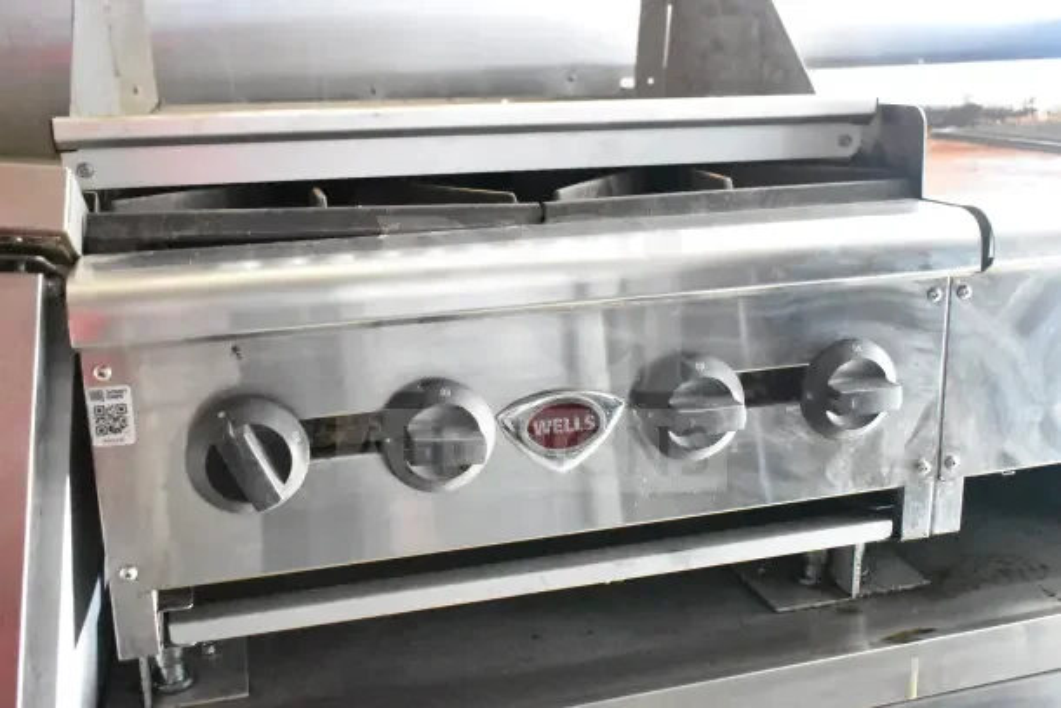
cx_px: 530
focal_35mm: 38
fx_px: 1105
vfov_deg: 35.5
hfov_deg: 51.3
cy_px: 354
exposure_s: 1/30
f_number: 4
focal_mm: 25
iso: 25600
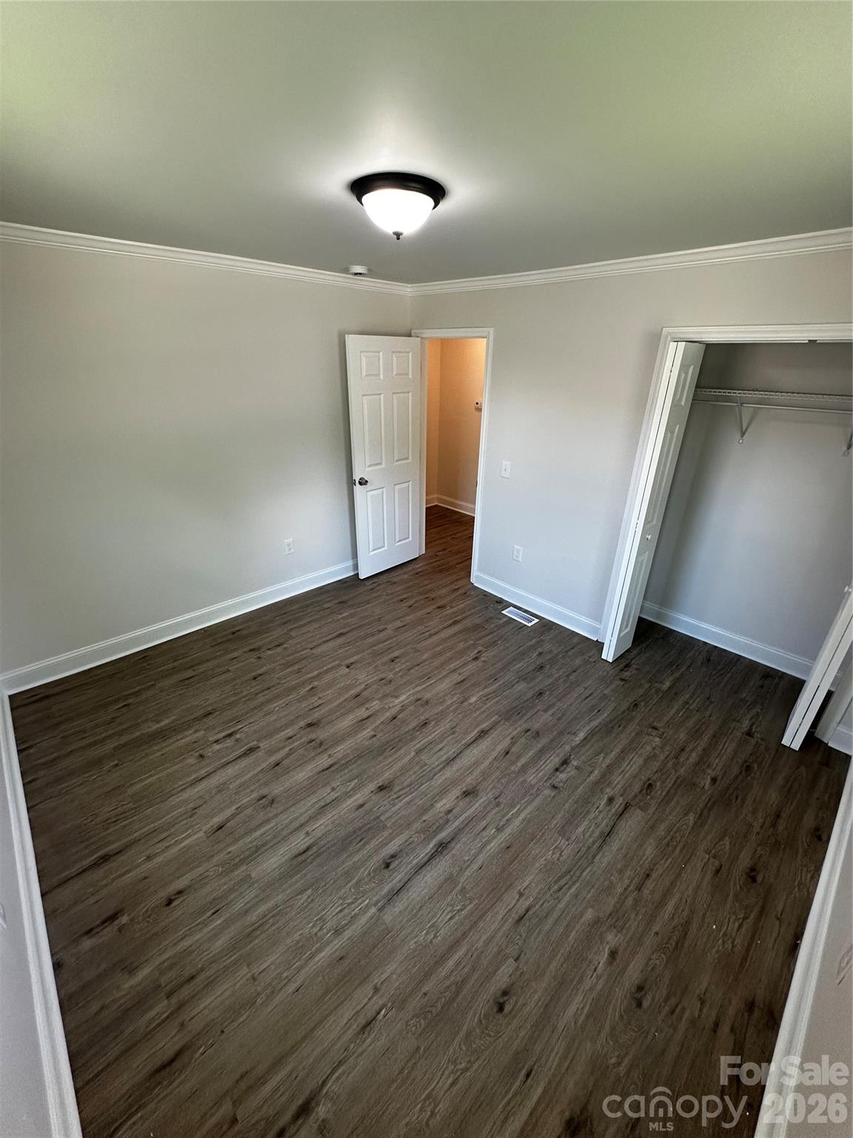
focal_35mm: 14
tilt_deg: -24.5
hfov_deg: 85.7
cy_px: 569
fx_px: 460
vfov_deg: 102.1
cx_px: 426
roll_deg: -1.2
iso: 200
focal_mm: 2.22
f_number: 2.2
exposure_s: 1/120
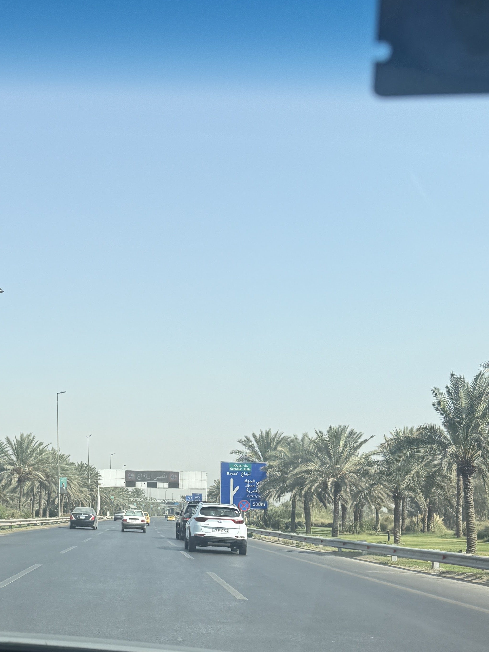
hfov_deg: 28.2
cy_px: 433
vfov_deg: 37.8
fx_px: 942
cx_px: 69
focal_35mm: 50
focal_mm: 6.76
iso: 80
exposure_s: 1/4975
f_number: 1.78
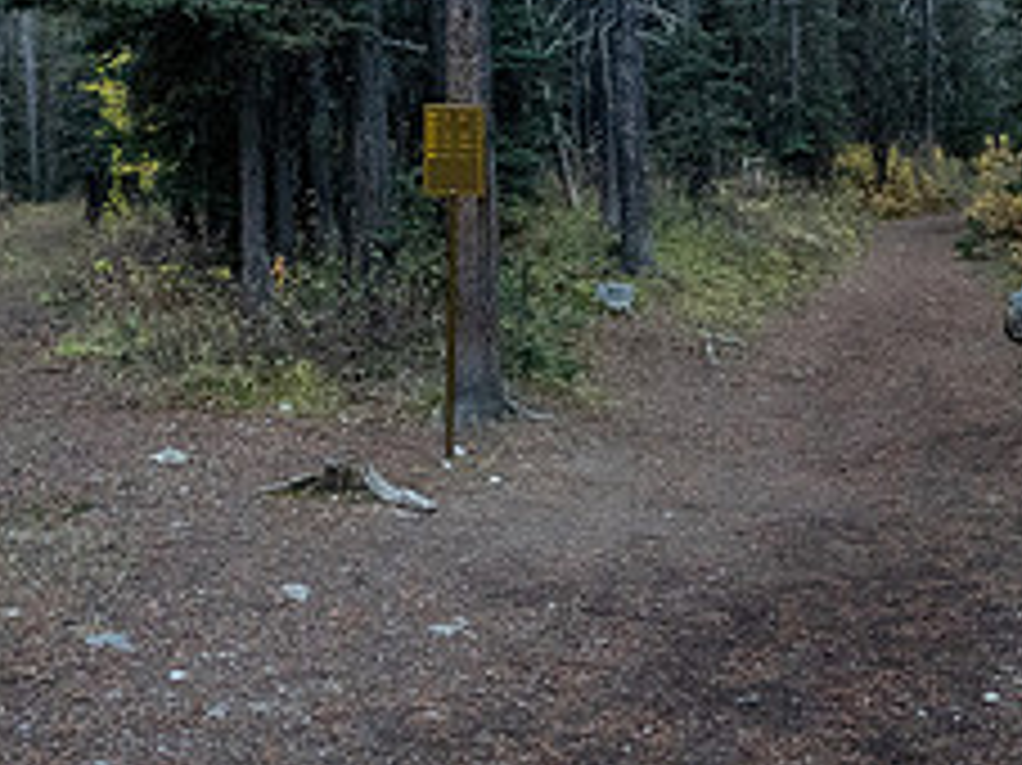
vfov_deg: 30.7
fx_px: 1357
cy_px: 155
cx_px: 635
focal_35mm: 46
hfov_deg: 41.0
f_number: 5.6
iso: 1250
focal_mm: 9
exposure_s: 1/60
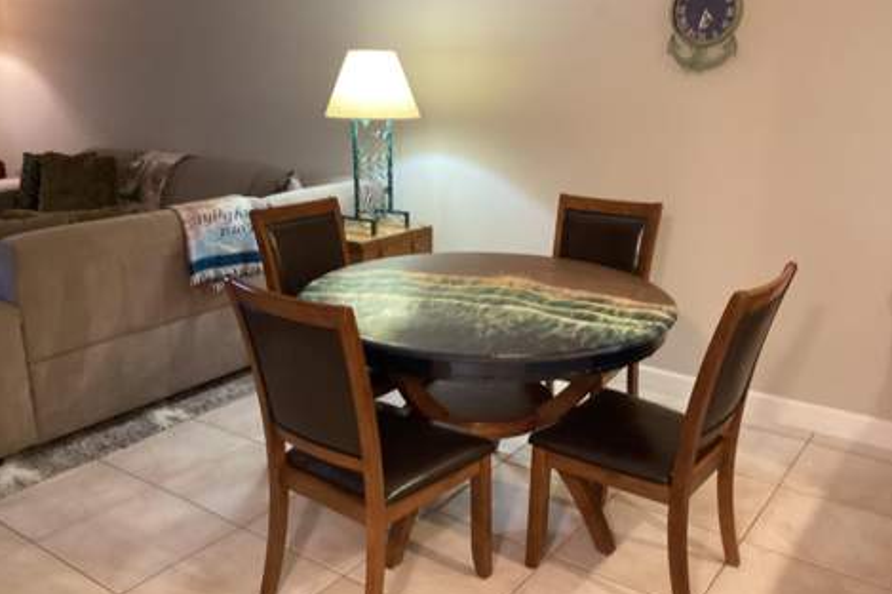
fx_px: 817
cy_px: 277
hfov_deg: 57.3
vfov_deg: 39.9
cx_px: 449
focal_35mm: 33
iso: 400
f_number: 2.4
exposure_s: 1/30
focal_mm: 3.3
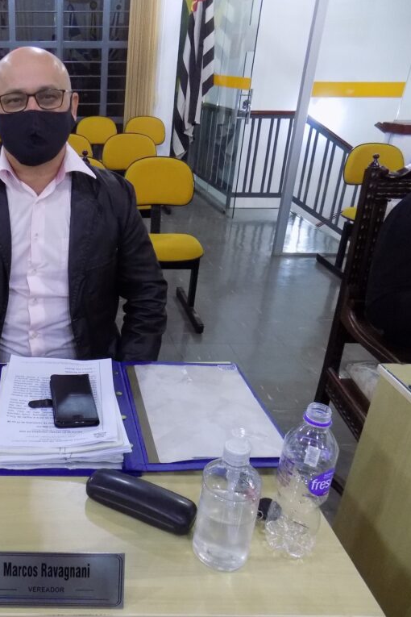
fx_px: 548
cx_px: 32
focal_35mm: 32
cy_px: 308
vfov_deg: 58.7
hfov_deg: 38.0
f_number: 3.1
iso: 400
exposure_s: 1/15
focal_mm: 4
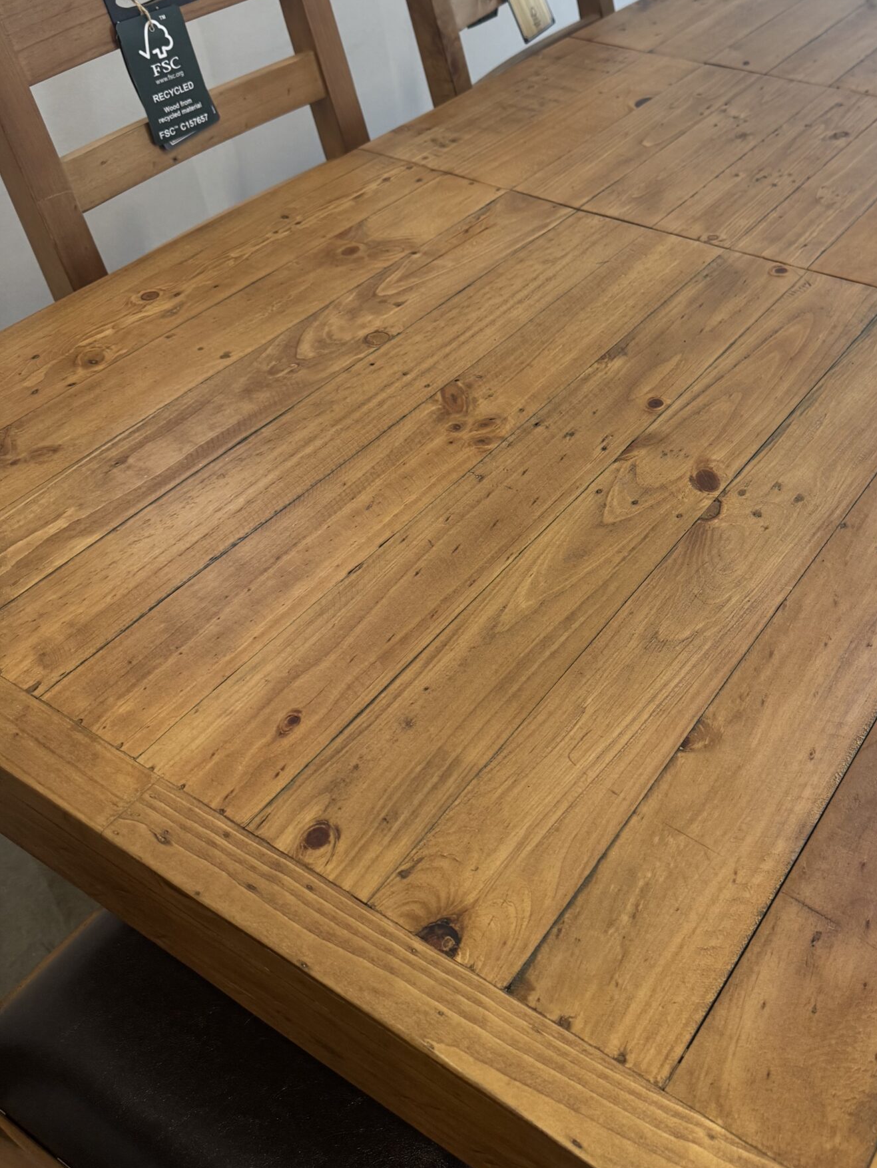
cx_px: 639
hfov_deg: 39.8
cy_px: 429
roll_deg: +0.8
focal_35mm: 35
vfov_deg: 52.0
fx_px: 1182
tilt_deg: -36.0
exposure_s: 1/120
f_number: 1.78
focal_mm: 6.76
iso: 200
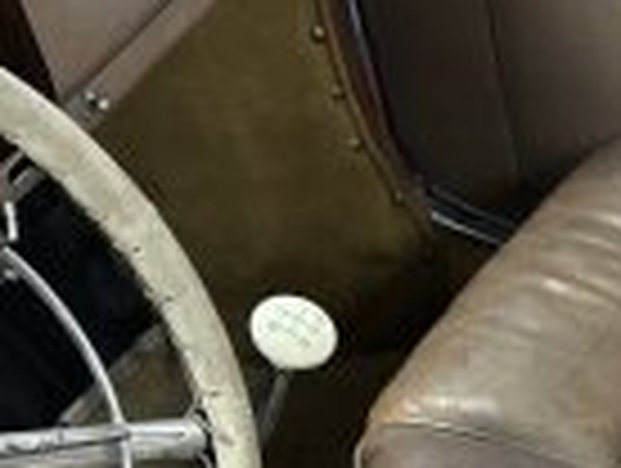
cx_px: 864
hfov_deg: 16.5
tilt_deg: -46.7
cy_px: 639
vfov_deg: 12.9
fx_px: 1995
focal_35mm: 111
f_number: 1.78
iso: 400
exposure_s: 1/50
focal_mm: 6.86
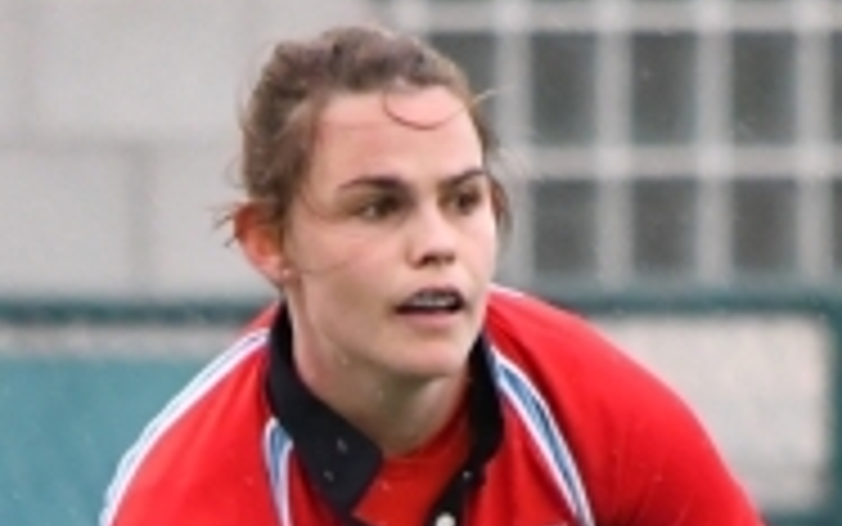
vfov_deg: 0.6
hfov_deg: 0.9
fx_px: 54149
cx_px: 360
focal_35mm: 2359
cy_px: 1158
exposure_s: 1/800
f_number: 5.6
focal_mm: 270
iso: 4500
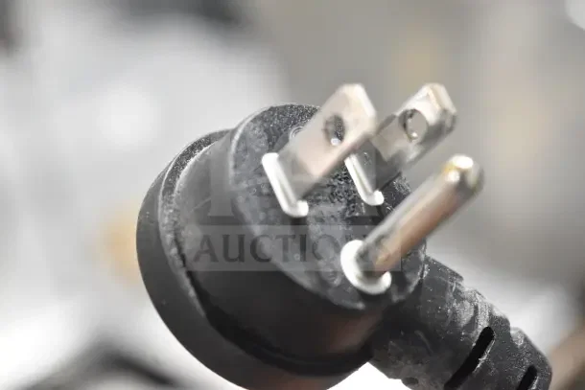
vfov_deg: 16.6
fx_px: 1341
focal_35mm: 82
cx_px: 292
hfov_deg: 24.6
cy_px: 195
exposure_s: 1/160
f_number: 6.3
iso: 6400
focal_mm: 55
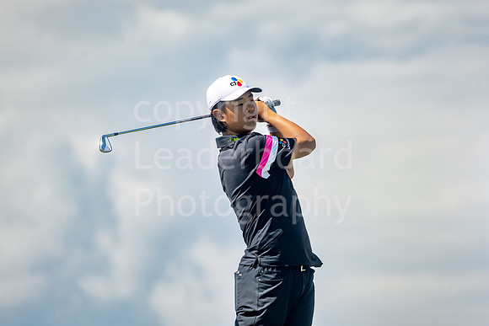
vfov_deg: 4.2
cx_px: 248
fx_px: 4456
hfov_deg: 6.3
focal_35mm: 328
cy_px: 149
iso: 160
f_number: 5.6
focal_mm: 300
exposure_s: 1/800
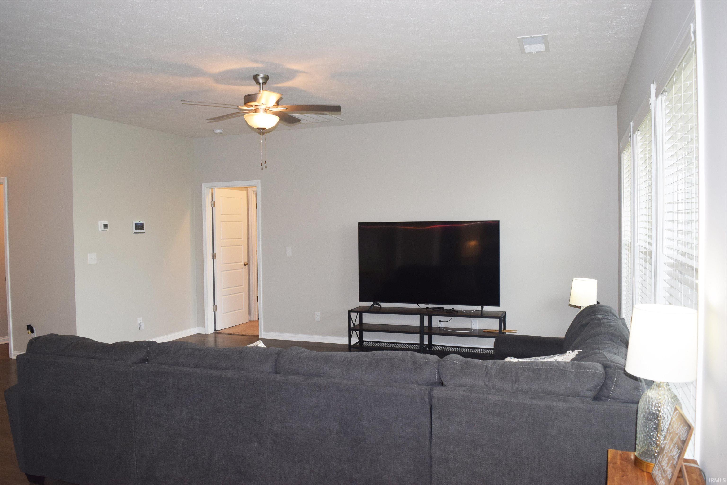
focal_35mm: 27
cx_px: 364
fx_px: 545
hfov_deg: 67.4
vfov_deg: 47.9
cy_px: 242
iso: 800
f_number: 5
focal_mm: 18
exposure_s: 1/100
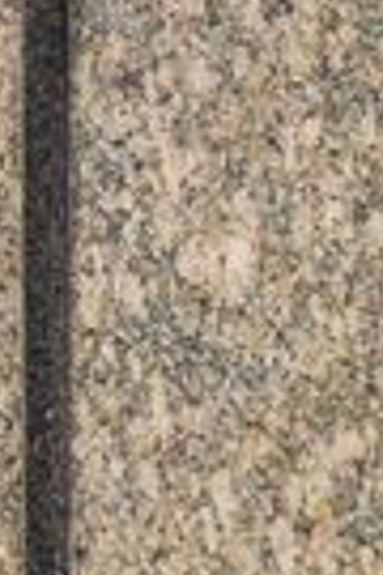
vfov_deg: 4.3
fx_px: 7420
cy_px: -924
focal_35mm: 465
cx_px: 162
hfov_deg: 3.0
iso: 1600
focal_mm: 70
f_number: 2.8
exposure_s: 1/125
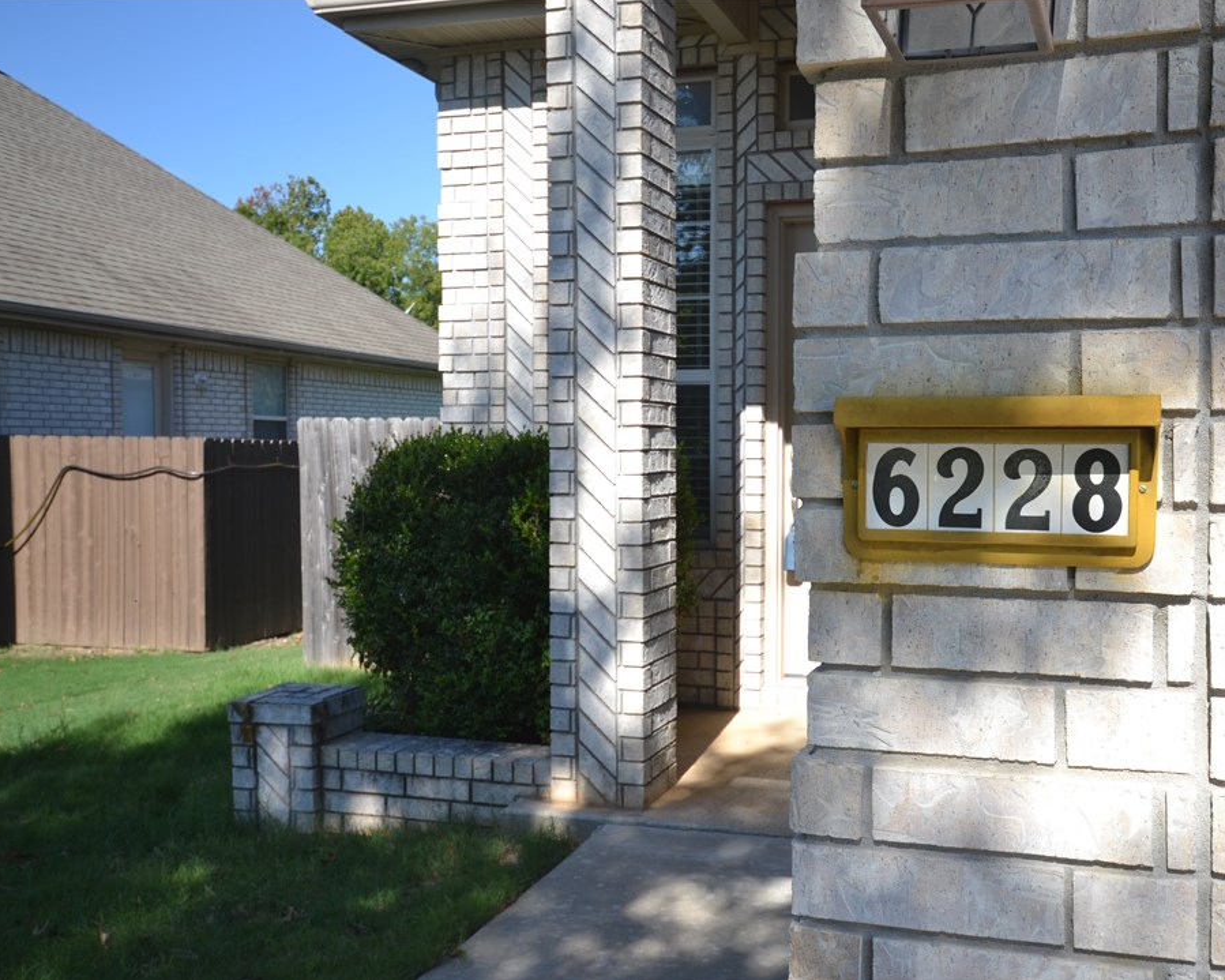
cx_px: 714
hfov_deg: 52.6
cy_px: 489
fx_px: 1233
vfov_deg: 43.3
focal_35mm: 34
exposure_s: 1/200
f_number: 7.1
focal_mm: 20
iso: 100
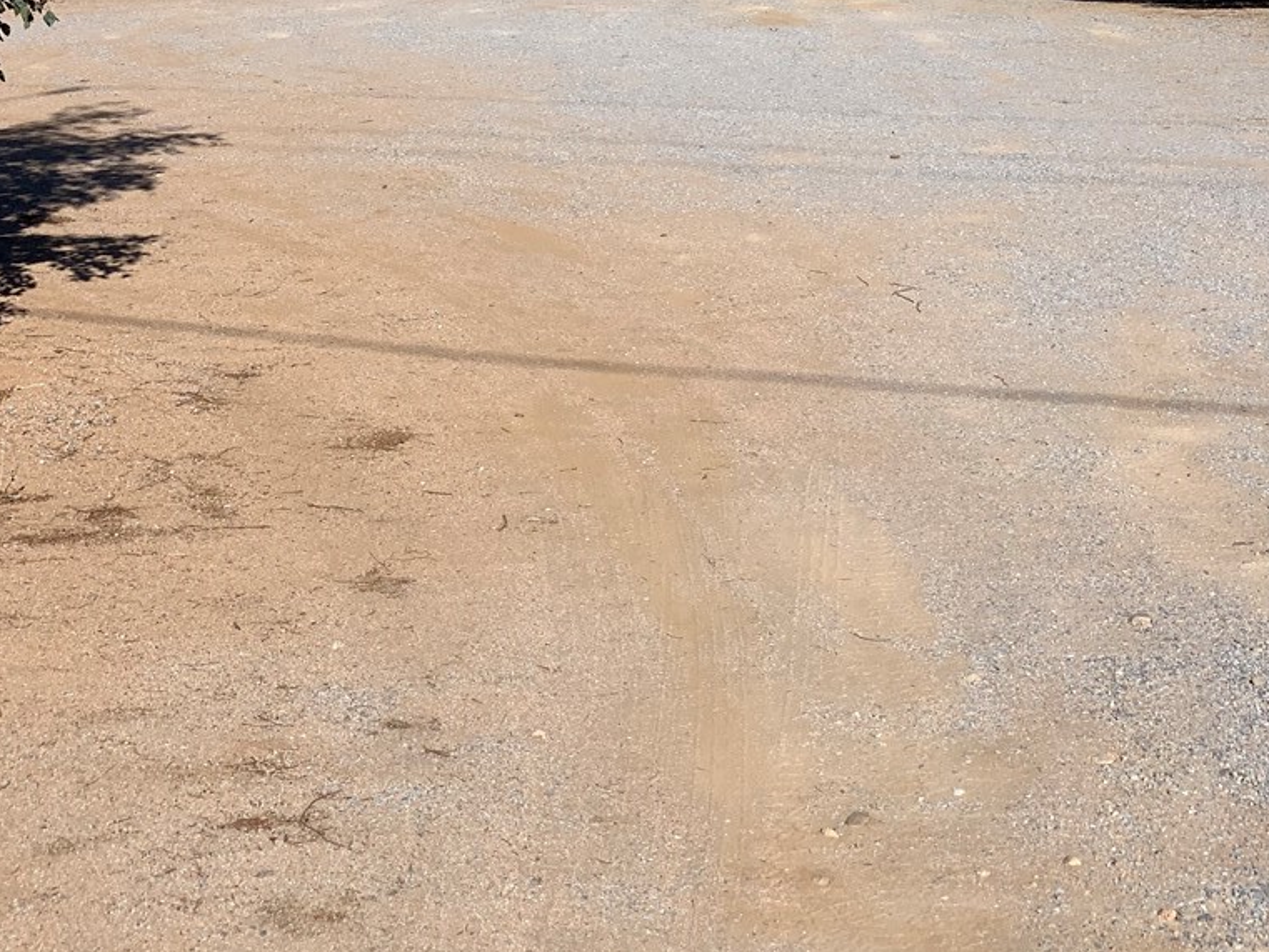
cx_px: 634
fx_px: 2567
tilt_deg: -6.7
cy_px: 200
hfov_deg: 27.8
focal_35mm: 70
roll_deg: -2.0
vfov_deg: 20.8
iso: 16
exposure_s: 1/2083
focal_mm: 6
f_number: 2.4
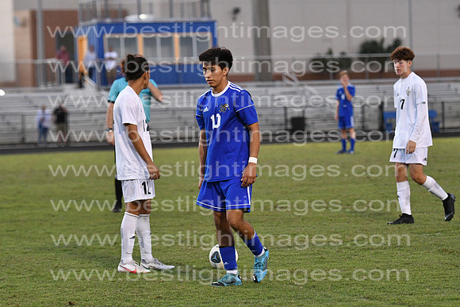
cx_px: 230
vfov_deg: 8.3
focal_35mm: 165
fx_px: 2109
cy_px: 154
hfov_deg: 12.4
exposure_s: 1/800
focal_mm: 110
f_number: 3.2
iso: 3200
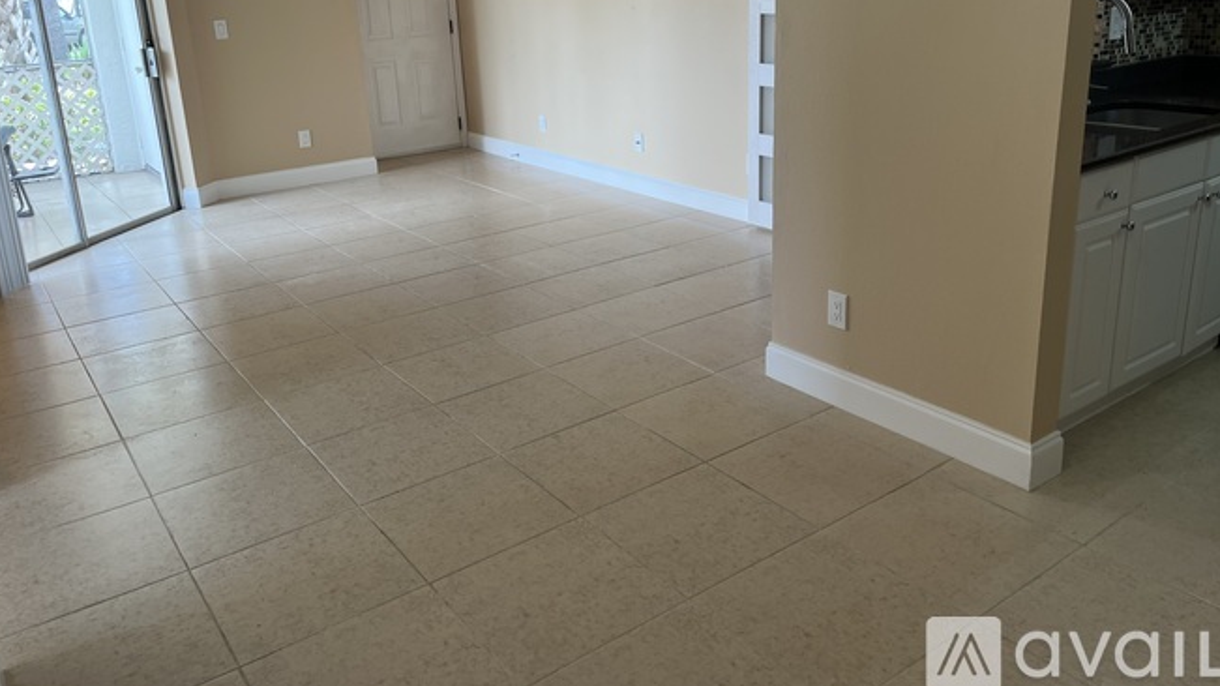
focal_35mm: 29
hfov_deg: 66.1
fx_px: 938
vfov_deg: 39.6
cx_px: 604
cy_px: 223
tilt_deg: -16.4
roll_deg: +2.6
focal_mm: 5.1
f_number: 1.6
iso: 64
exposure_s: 1/120
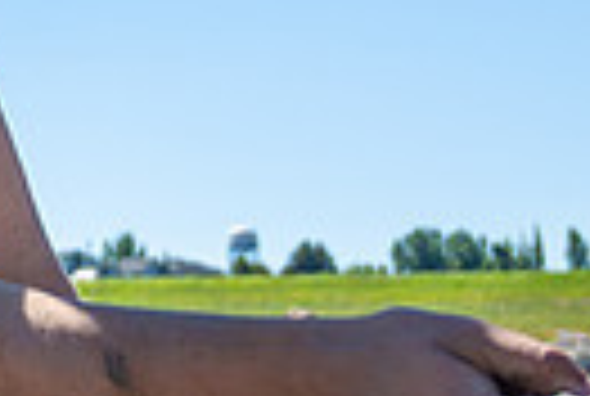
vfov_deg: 9.6
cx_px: -130
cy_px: -96
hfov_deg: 14.1
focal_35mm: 141
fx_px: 2316
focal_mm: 24
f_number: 4
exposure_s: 1/1250
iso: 100
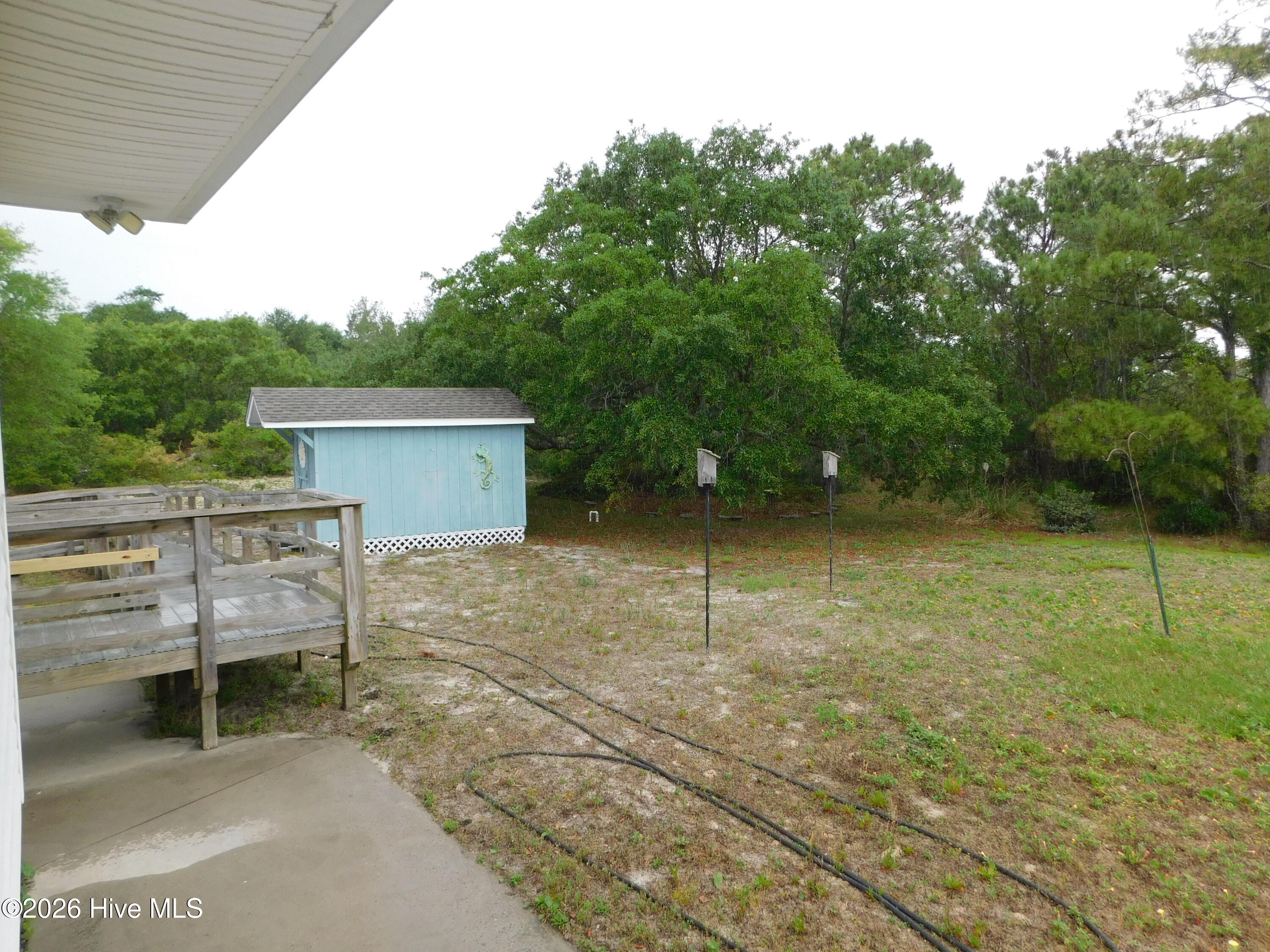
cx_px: 635
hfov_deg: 73.9
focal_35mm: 23
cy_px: 476
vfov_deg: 58.9
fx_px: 844
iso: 125
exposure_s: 1/320
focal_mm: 4
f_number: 3
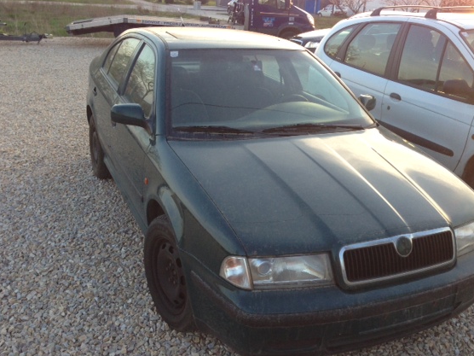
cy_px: 173
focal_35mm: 38
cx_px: 257
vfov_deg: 37.7
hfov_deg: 48.9
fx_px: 520
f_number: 2.4
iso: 80
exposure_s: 1/120
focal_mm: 4.13
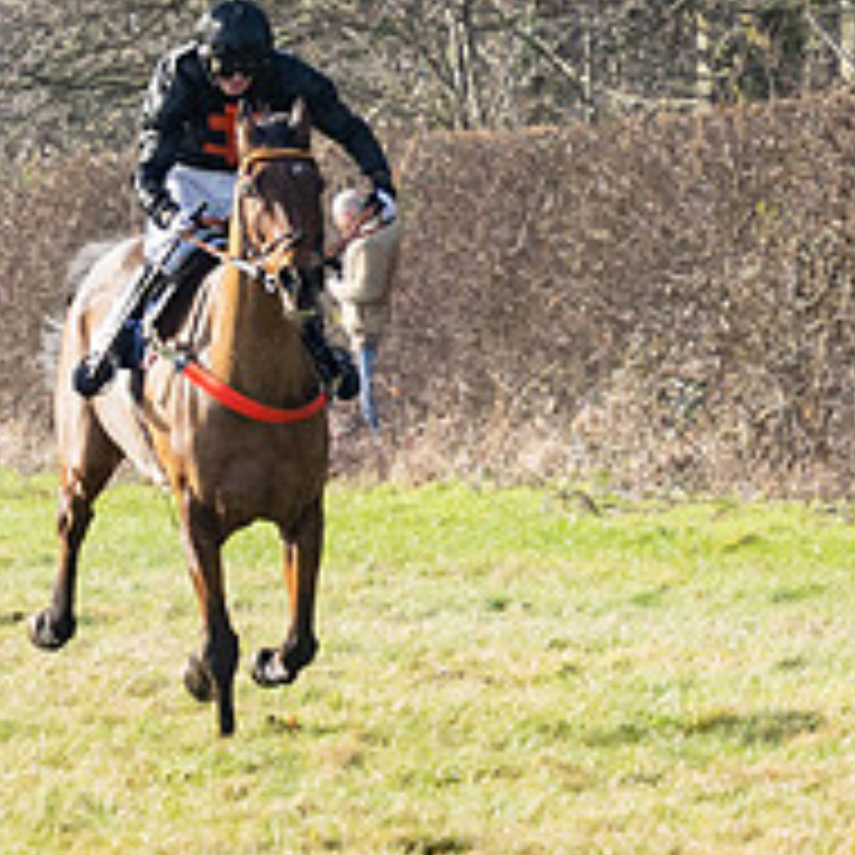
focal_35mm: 899
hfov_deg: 1.9
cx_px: 291
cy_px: 589
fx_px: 25122
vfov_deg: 1.9
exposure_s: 1/2000
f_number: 4
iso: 400
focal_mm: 125
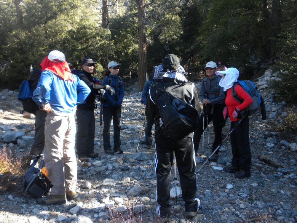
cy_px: 112
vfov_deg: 38.7
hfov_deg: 50.1
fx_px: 317
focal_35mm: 37
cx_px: 148
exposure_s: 1/117
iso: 95
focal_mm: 6.6
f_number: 3.5
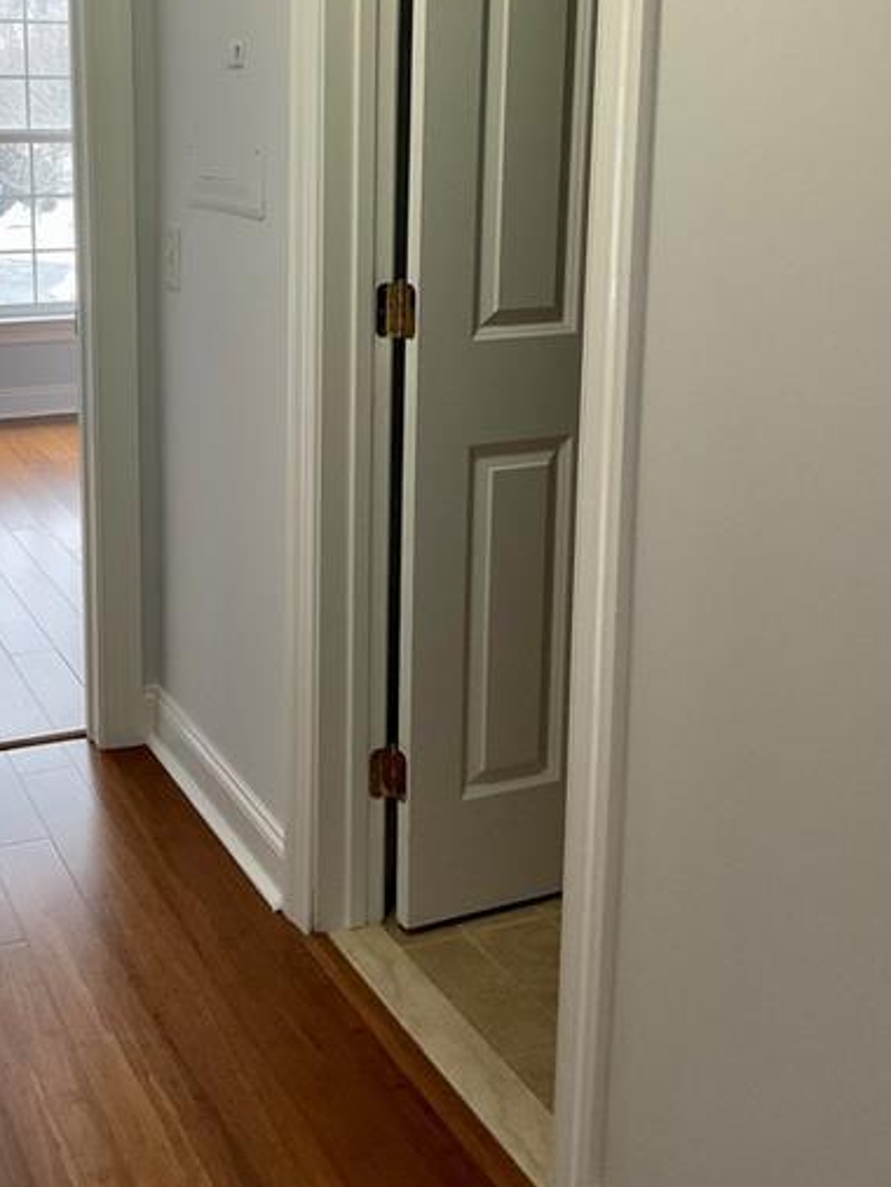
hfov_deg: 32.4
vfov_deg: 42.3
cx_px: 237
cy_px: 387
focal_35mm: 44
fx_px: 1509
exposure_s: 1/120
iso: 64
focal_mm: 3
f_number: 1.8
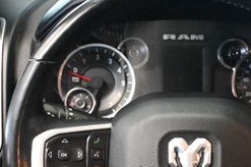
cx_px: 189
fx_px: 703
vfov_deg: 13.4
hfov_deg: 20.1
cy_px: 161
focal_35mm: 101
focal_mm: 26
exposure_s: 1/60
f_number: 4.5
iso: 12800
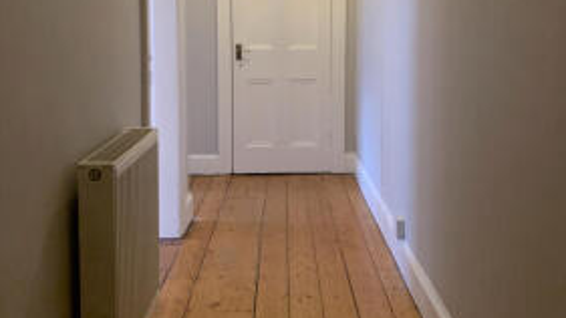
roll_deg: +1.3
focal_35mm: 44
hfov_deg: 46.4
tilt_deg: -3.3
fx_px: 660
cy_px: 75
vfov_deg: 26.7
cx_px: 292
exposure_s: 1/50
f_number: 1.8
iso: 250
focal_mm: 4.25
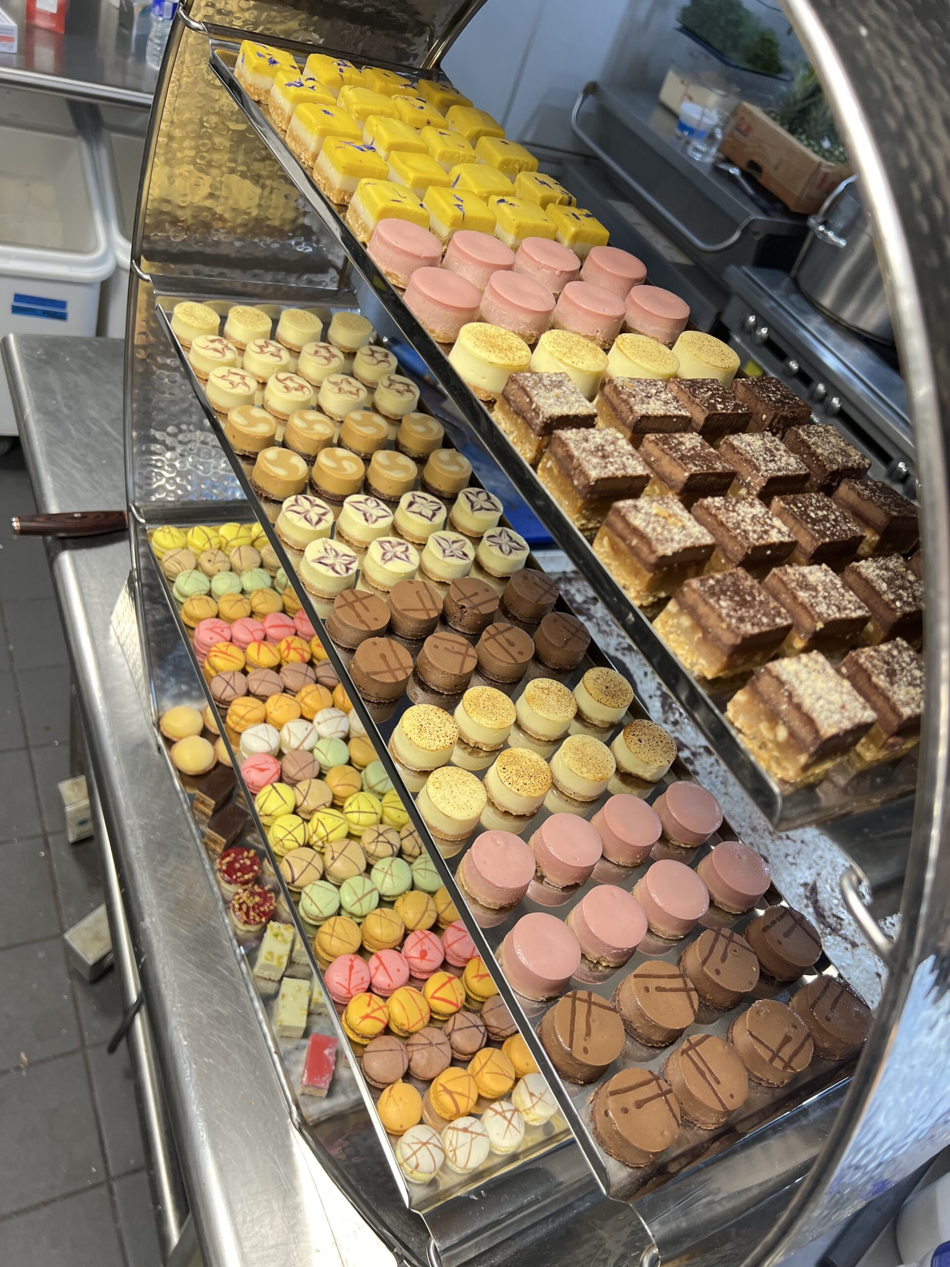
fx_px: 951
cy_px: 634
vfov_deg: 67.3
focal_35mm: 26
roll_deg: -23.4
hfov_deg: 53.1
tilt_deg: -41.5
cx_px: 475
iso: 125
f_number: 1.5
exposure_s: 1/120
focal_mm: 5.7
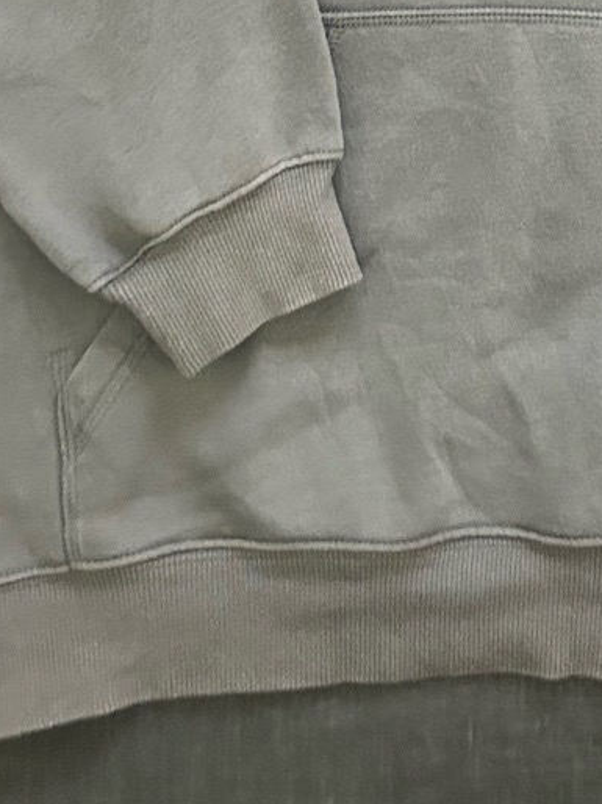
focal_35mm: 81
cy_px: -433
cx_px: 558
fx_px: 1880
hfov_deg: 17.9
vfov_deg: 20.4
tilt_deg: -79.6
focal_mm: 5.7
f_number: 1.5
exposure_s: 1/33
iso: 500
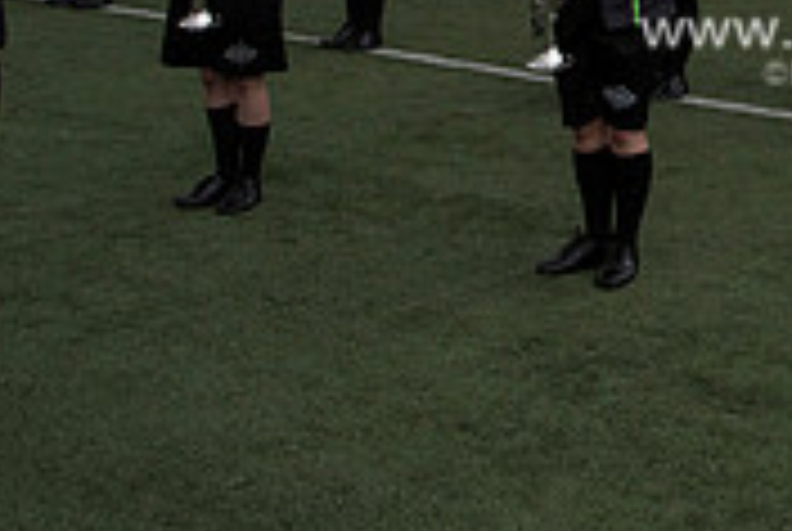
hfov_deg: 23.4
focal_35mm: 79
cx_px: 950
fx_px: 1741
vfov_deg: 16.5
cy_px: -128
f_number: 5.6
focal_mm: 24
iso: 640
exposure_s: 1/3200
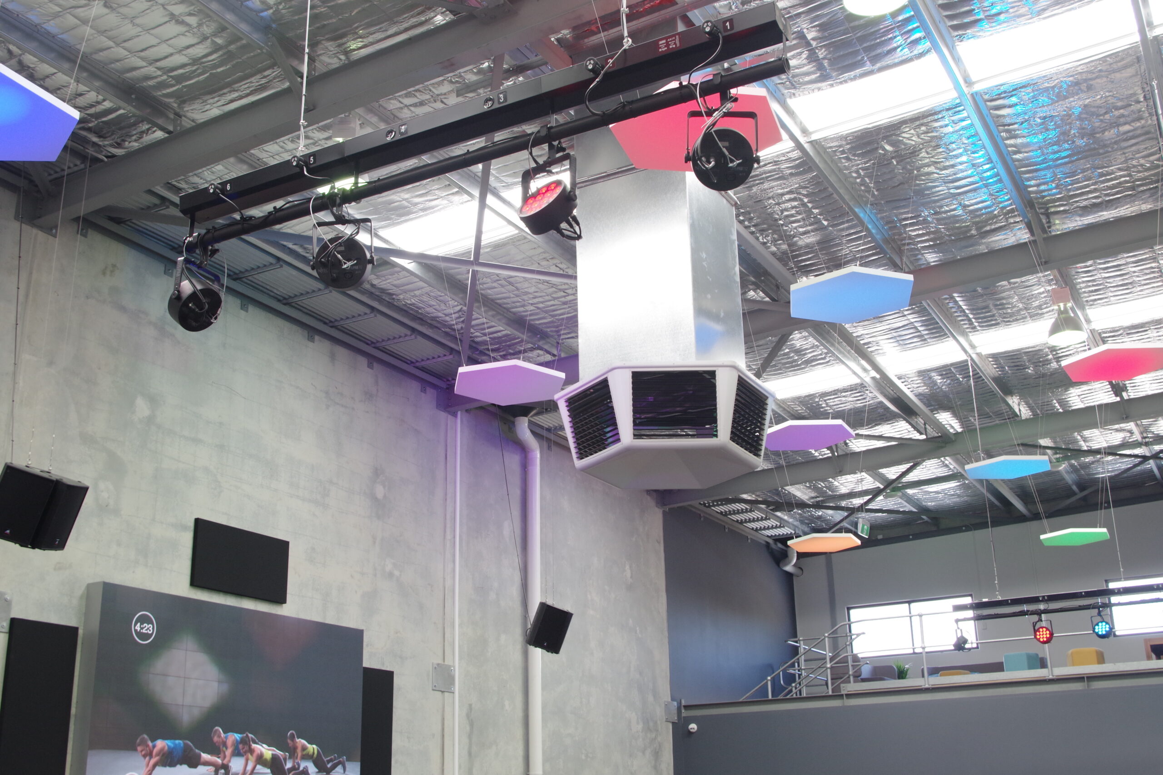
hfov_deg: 49.6
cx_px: 582
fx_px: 1260
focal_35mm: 39
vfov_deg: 34.2
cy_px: 388
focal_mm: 26.25
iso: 800
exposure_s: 1/60
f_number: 7.1
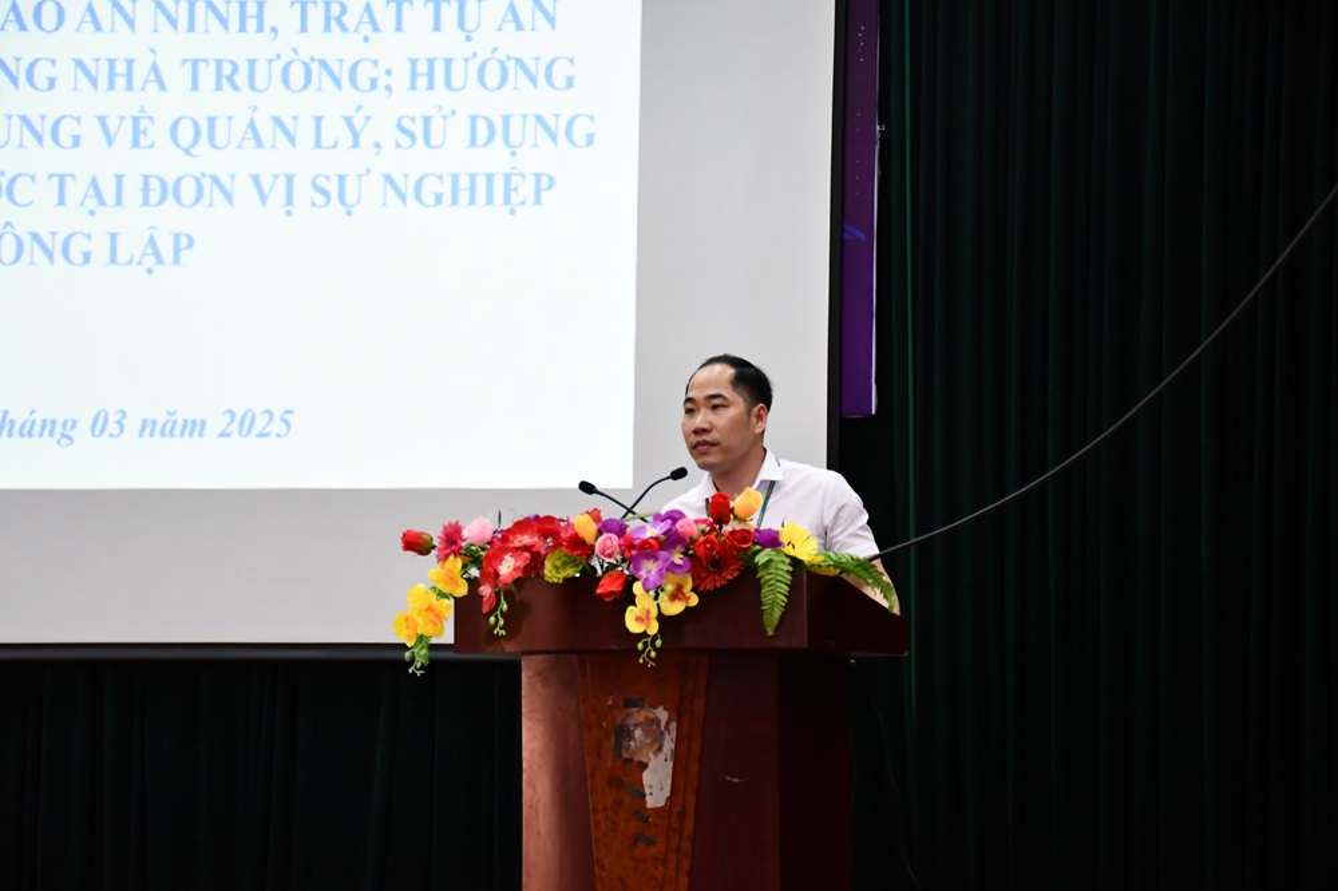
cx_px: 669
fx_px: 3901
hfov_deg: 19.5
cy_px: 446
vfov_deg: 13.0
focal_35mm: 105
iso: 3200
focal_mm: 70
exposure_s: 1/80
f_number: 5
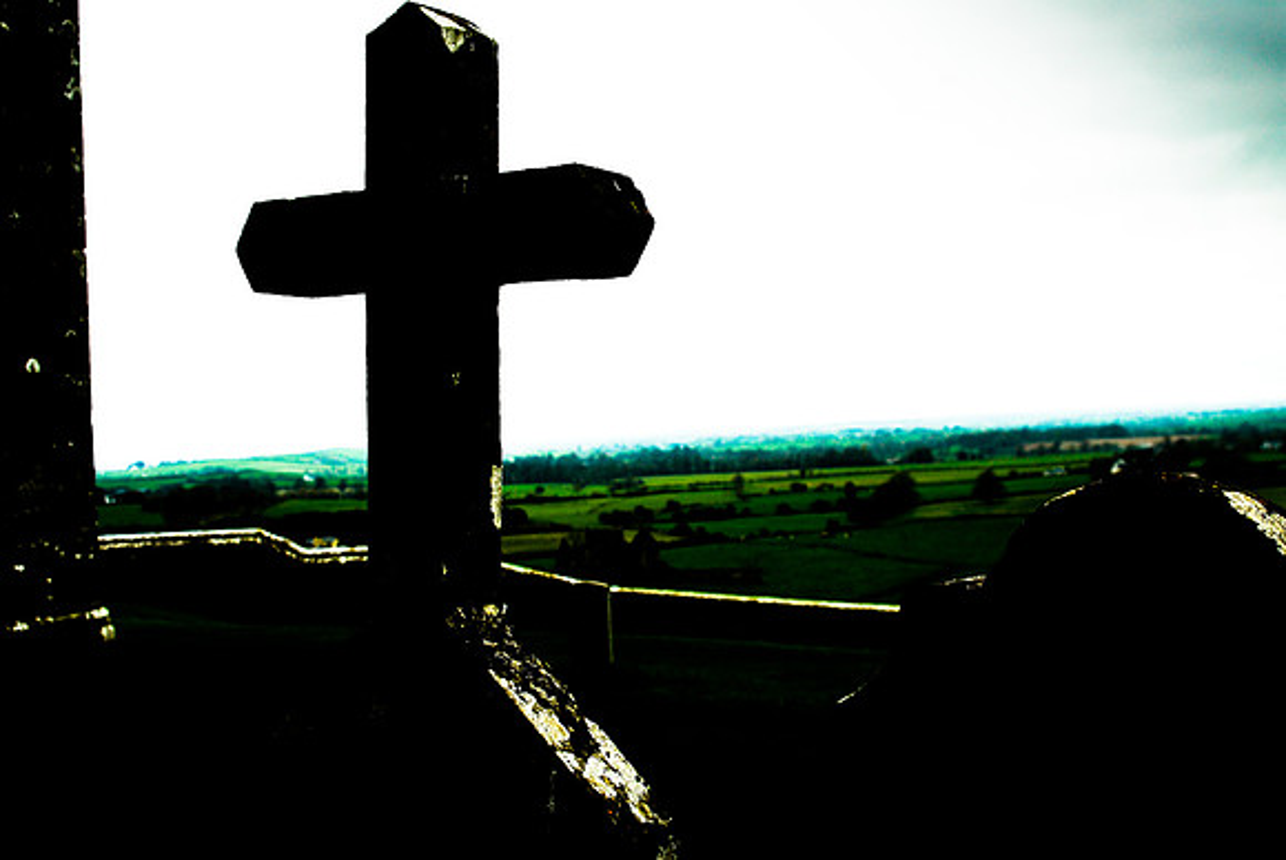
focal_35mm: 42
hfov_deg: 46.4
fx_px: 1502
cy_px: 430
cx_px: 643
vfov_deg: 32.0
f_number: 6.3
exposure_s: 1/90
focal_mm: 28
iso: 100
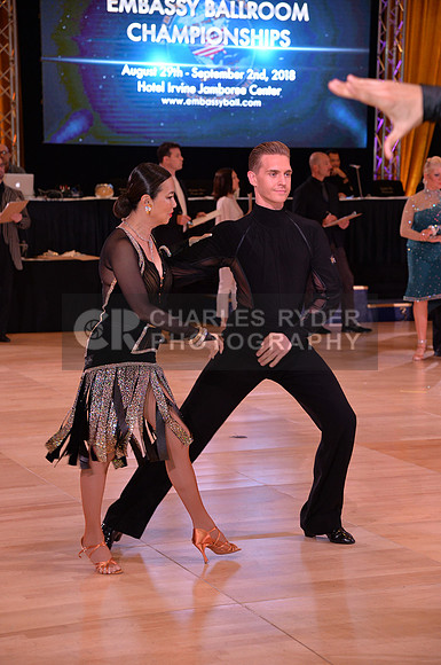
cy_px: 332
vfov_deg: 23.9
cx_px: 220
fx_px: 1566
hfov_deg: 16.0
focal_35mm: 85
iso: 1600
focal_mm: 85
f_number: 5.6
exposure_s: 1/250
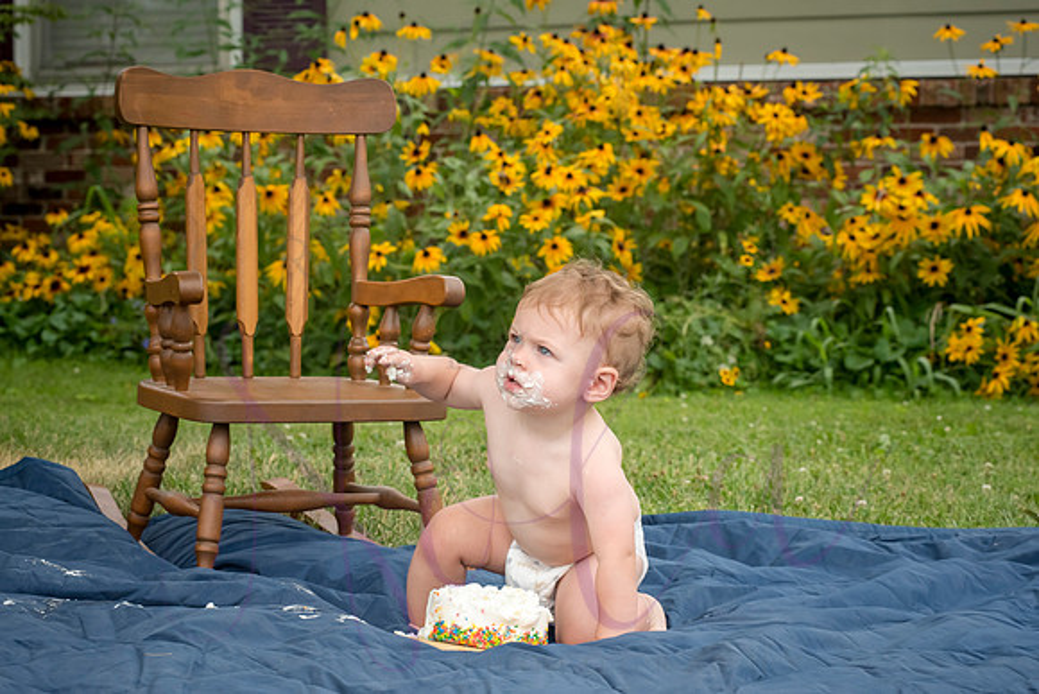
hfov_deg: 22.5
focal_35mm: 90
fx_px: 2610
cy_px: 339
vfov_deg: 15.1
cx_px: 519
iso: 500
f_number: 9
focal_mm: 86
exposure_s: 1/320
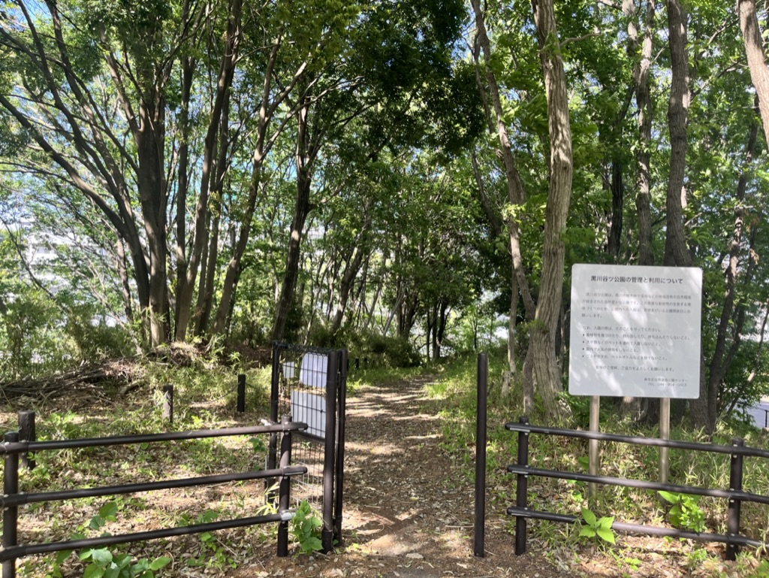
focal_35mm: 26
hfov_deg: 67.3
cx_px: 384
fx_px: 578
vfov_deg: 53.1
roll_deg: -1.2
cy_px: 289
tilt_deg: -0.9
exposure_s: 1/195
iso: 40
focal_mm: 5.1
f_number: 1.6
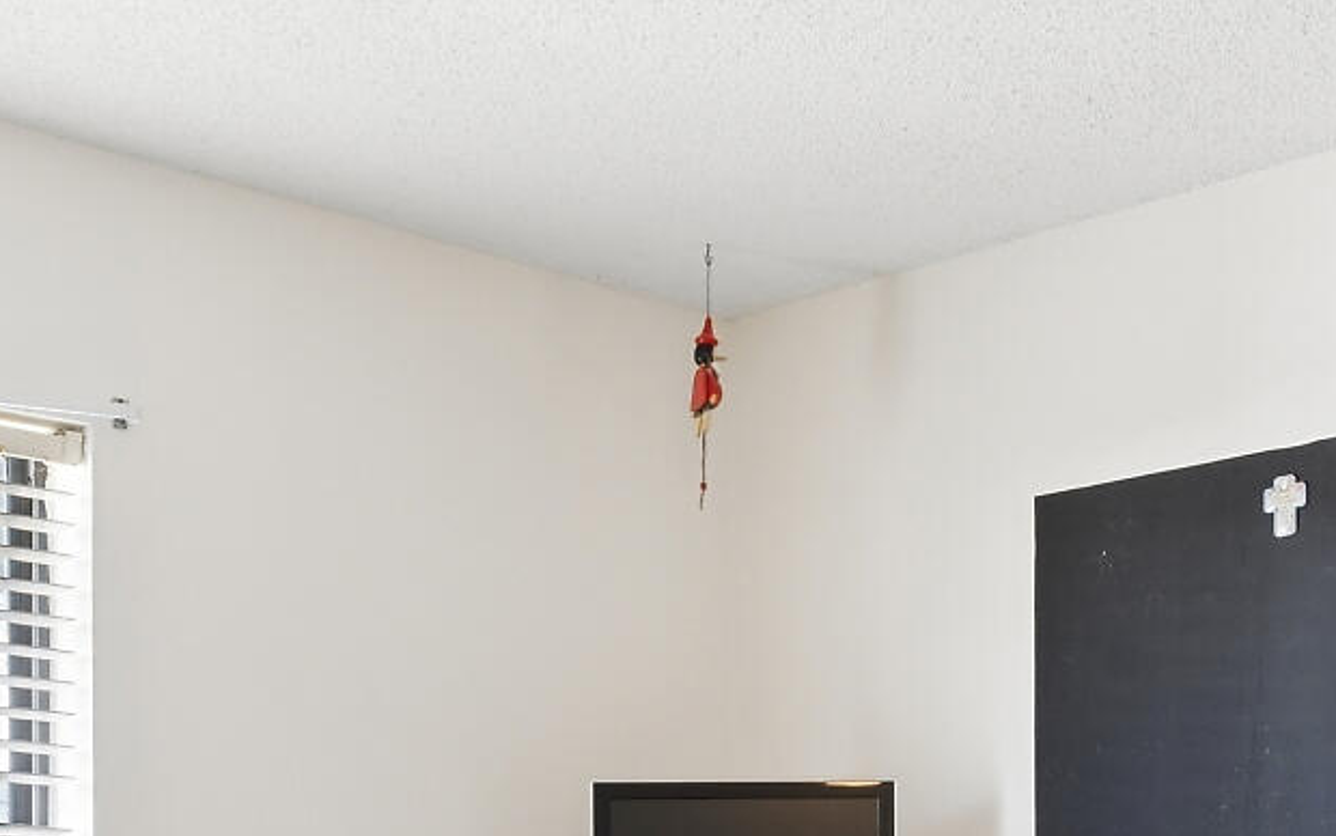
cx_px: 916
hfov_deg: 29.5
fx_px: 2513
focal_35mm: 69
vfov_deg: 17.9
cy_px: 1032
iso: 200
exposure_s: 1/2.5
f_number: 8
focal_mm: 14
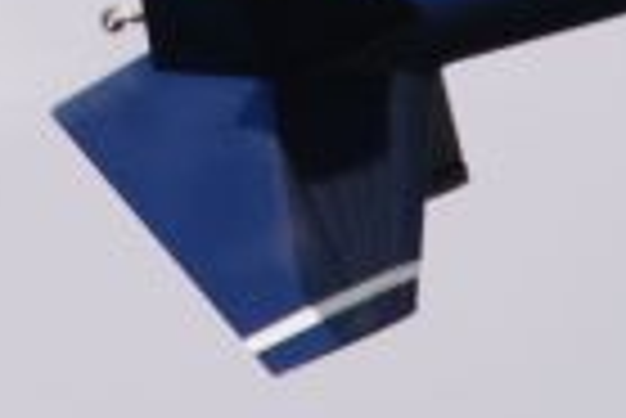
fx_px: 56311
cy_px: -578
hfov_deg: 0.6
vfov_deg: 0.4
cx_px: -18
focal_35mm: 3235
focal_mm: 300
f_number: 5.6
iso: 200
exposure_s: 1/800
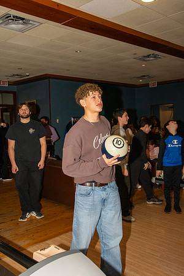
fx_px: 276
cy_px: 138
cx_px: 92
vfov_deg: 53.1
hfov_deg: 36.9
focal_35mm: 36
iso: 4000
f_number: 11
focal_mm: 24
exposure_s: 1/160
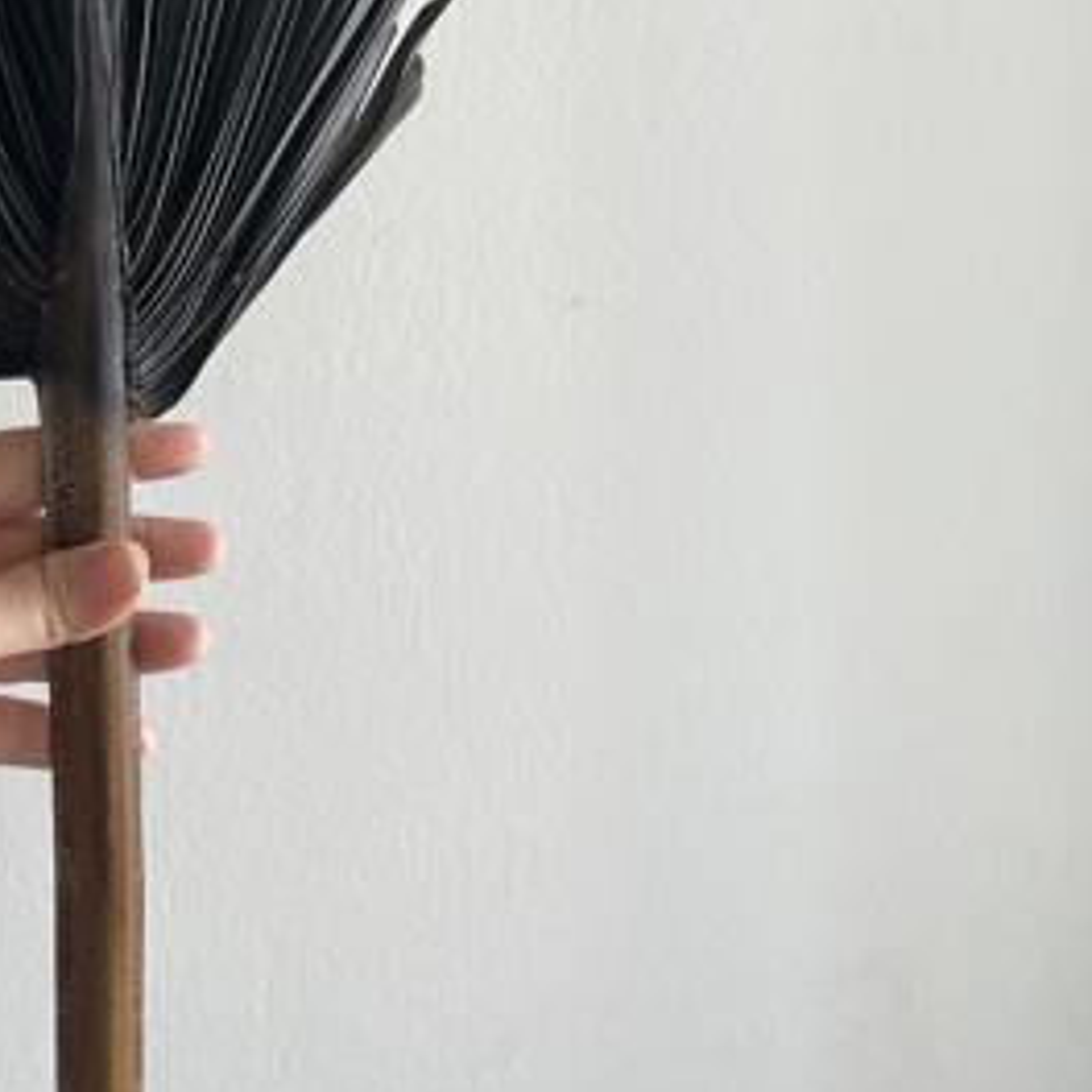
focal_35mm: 61
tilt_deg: -9.3
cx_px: 134
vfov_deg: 27.2
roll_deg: +0.8
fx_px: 2177
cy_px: 112
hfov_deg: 27.3
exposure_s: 1/121
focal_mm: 4.2
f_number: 1.6
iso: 80
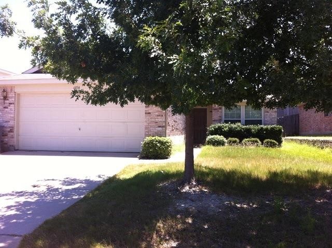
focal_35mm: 35
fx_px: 335
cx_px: 166
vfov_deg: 40.6
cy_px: 124
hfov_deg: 52.7
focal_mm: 3.85
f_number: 2.8
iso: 80
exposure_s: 1/347
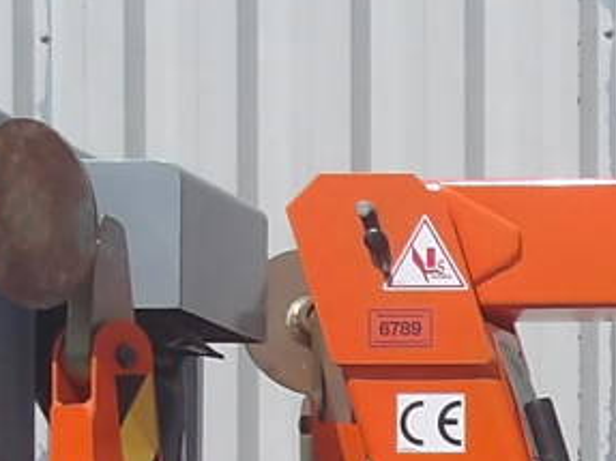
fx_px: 3433
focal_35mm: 193
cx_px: 1178
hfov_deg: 9.6
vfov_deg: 7.4
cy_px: 849
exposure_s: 1/167
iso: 100
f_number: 10.4
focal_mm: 4.9
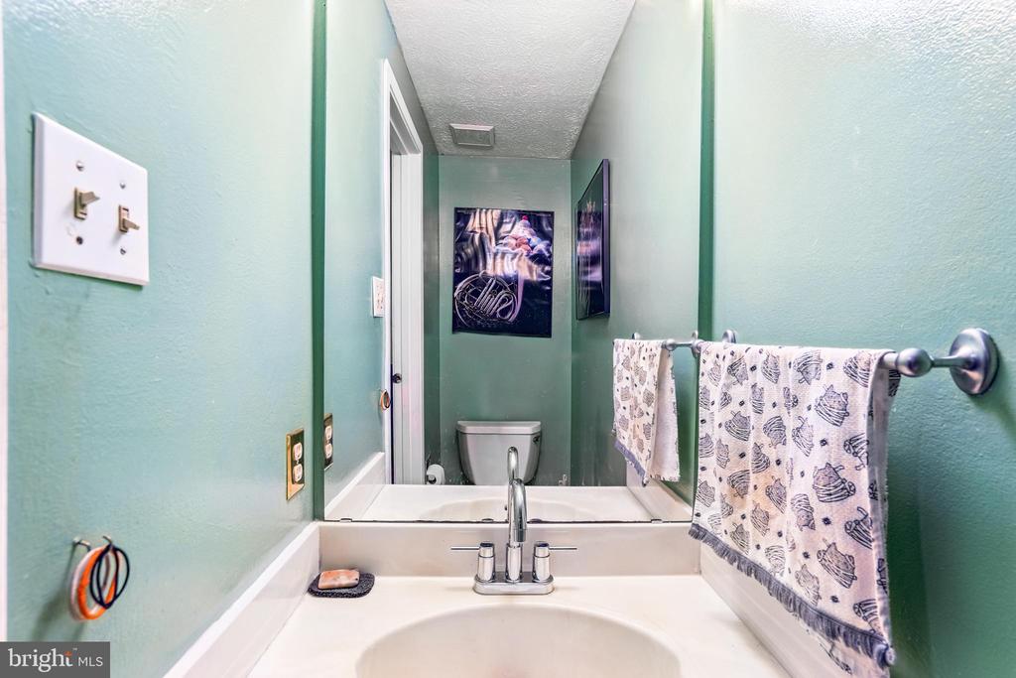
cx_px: 508
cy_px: 339
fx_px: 452
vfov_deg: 73.8
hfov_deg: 96.7
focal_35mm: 16
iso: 100
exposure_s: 1/1.67
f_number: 8
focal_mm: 16
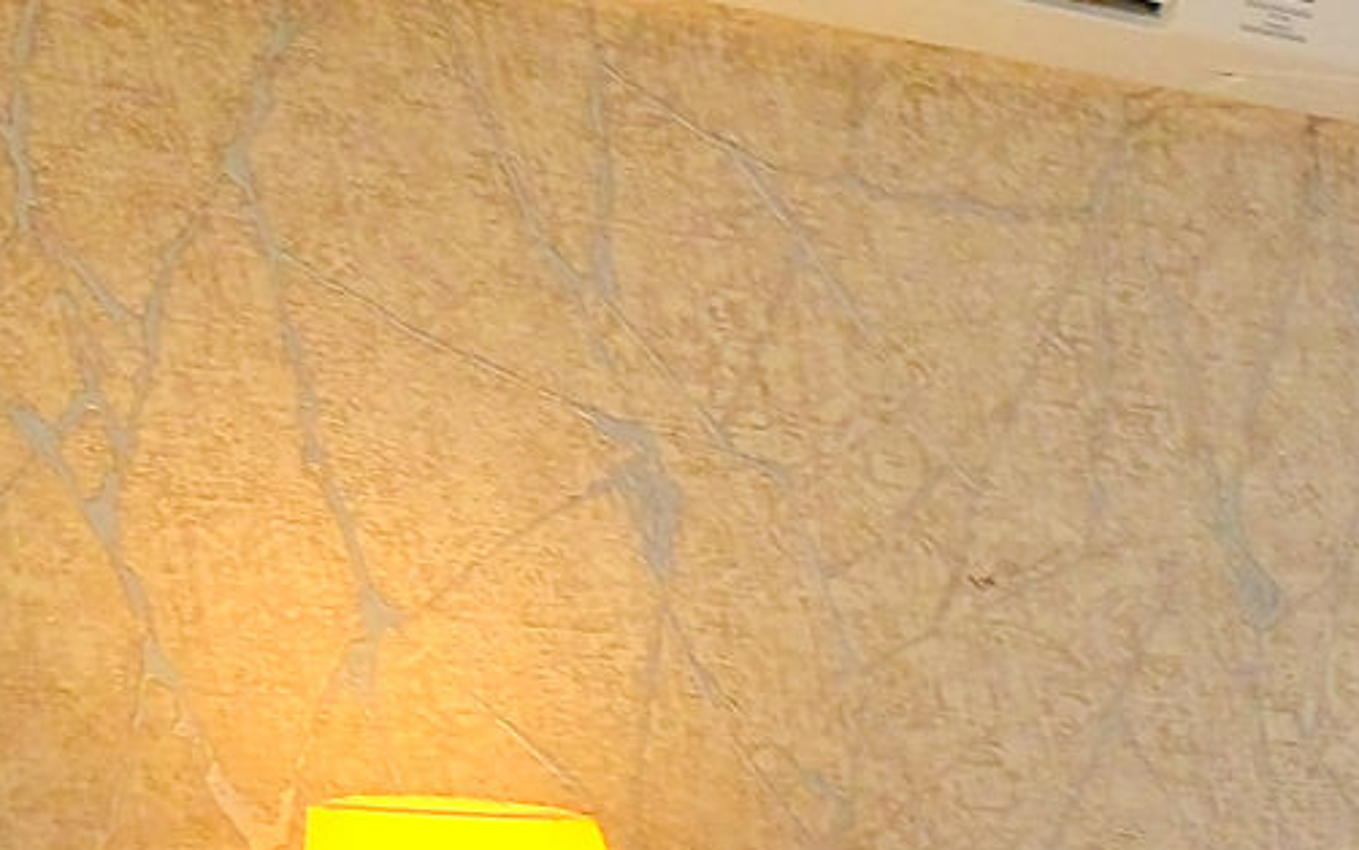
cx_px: 4220
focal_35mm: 95
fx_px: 3519
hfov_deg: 11.1
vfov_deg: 11.1
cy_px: 2166
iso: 1250
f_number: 8
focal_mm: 10
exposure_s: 1/105
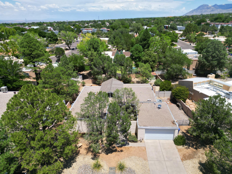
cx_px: 116
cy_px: 87
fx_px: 161
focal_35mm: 24
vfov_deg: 56.8
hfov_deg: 71.6
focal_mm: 6.72
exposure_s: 1/3200
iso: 130
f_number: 1.7
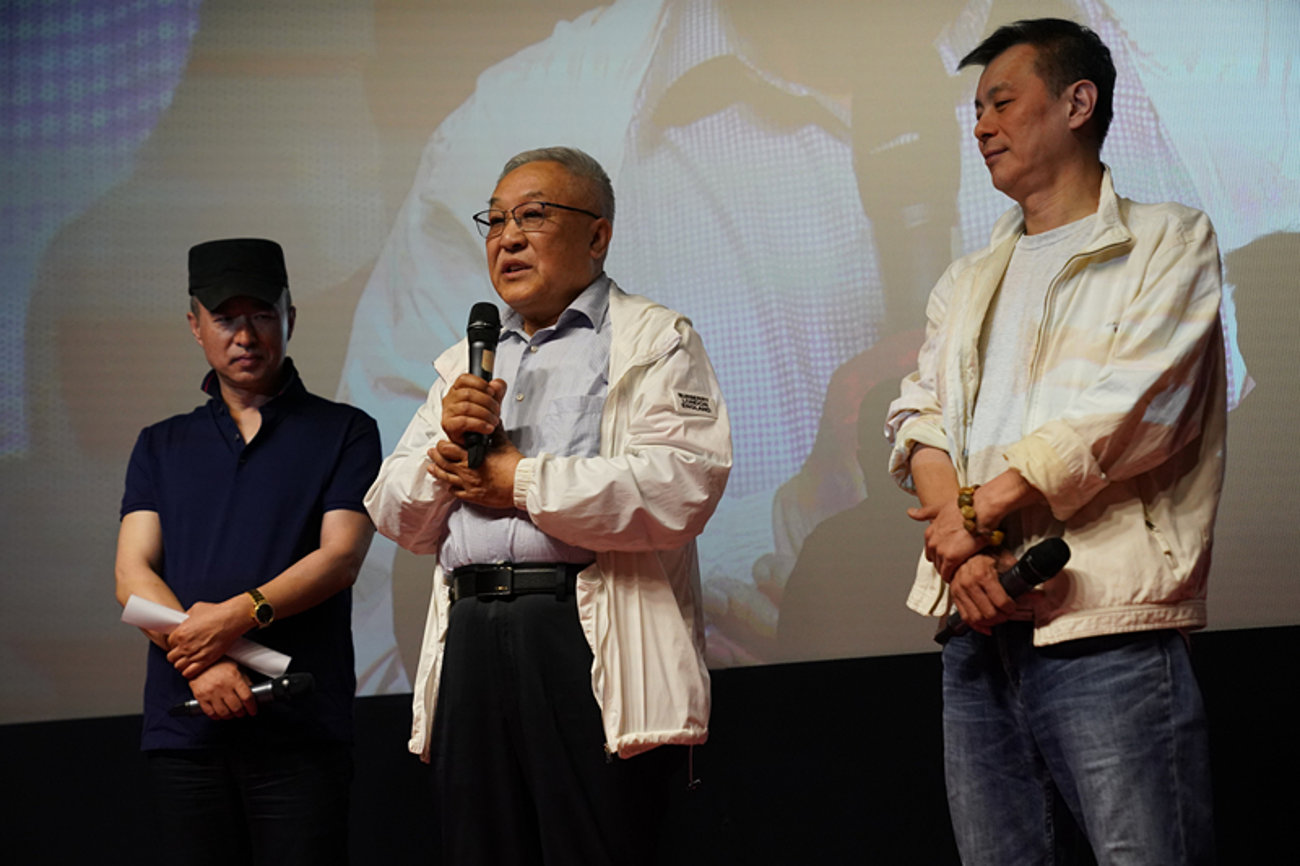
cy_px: 433
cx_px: 650
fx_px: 2419
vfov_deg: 20.3
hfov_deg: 30.1
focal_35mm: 67
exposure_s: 1/1000
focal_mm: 67
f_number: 3.2
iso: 3200
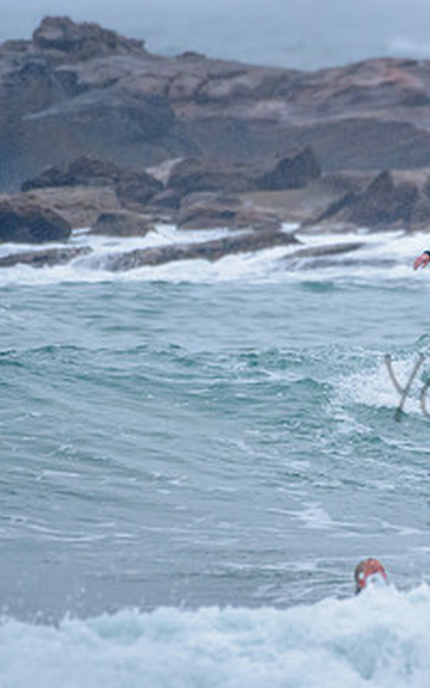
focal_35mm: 1141
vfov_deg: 1.8
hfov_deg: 1.2
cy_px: 327
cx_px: 496
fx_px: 21375
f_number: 5.6
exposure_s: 1/1000
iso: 1000
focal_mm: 500
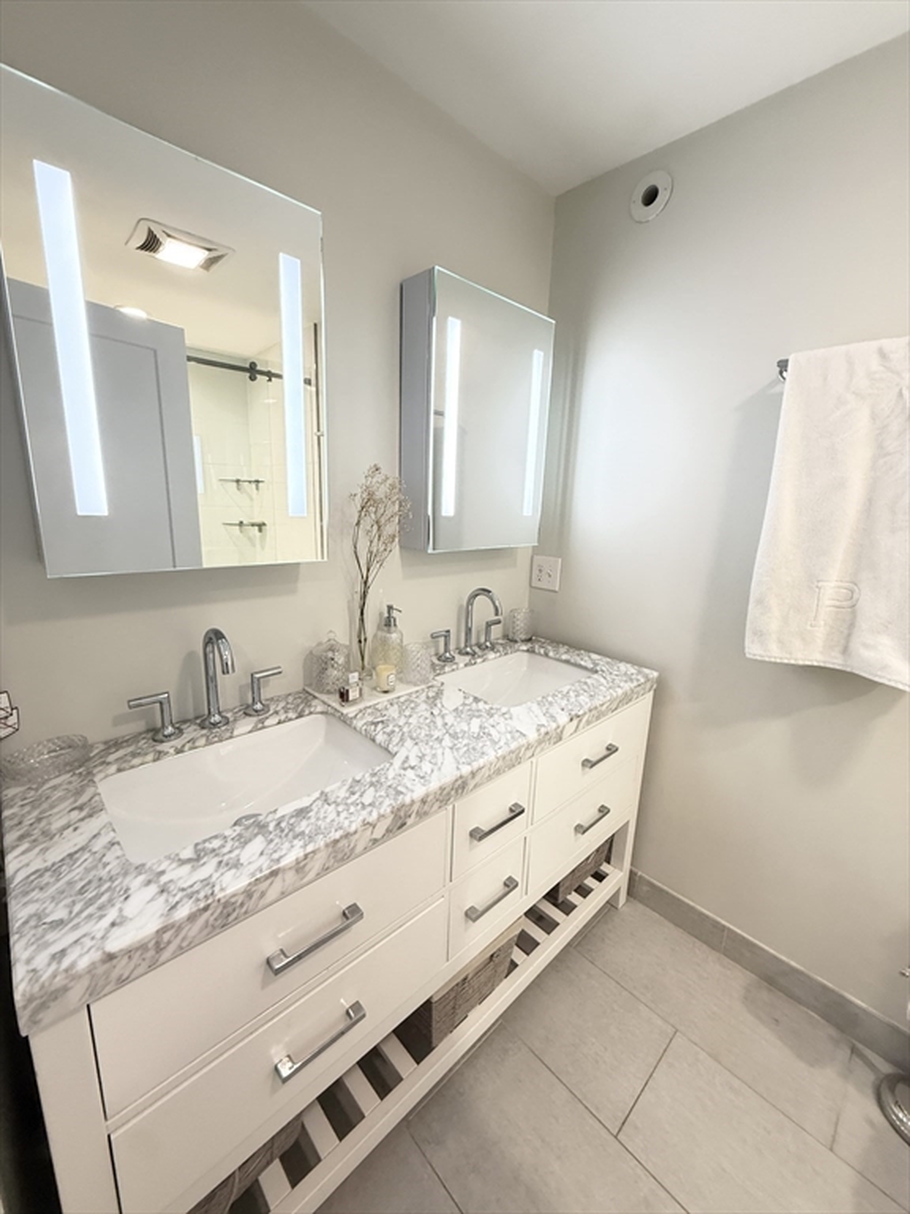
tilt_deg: -11.9
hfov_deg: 85.7
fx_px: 491
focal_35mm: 14
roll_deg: -2.8
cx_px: 455
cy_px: 607
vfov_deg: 102.1
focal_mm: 2.22
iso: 400
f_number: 2.2
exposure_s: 1/60
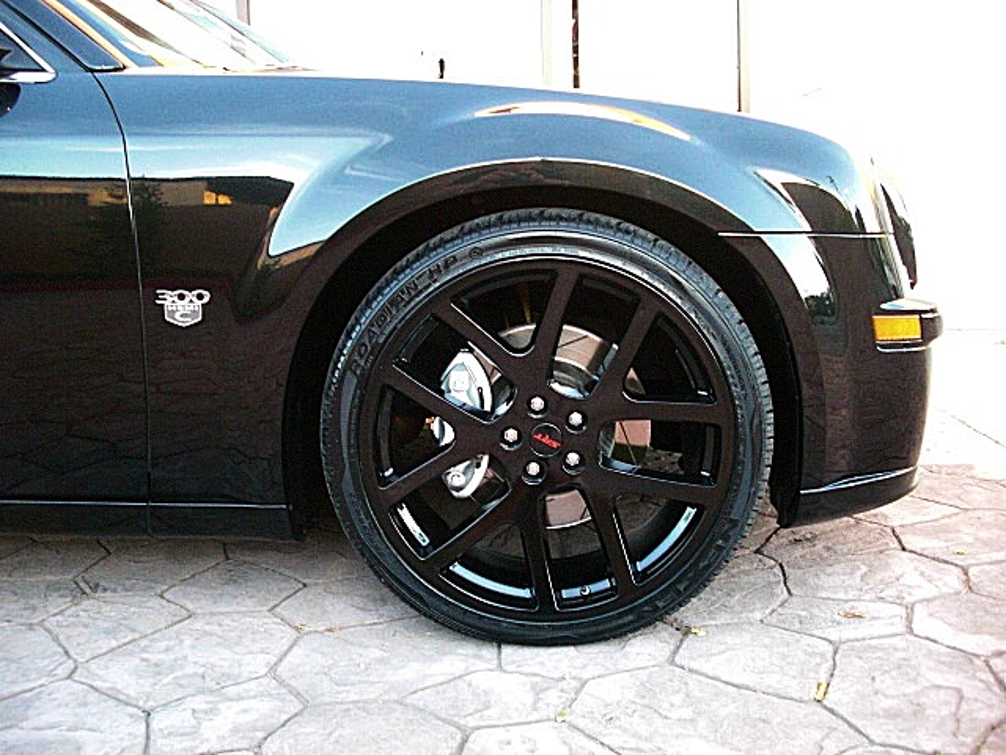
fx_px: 1046
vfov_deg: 39.7
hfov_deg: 51.4
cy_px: 378
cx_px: 503
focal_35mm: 36
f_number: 2.8
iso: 800
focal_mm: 6.3
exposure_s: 1/100
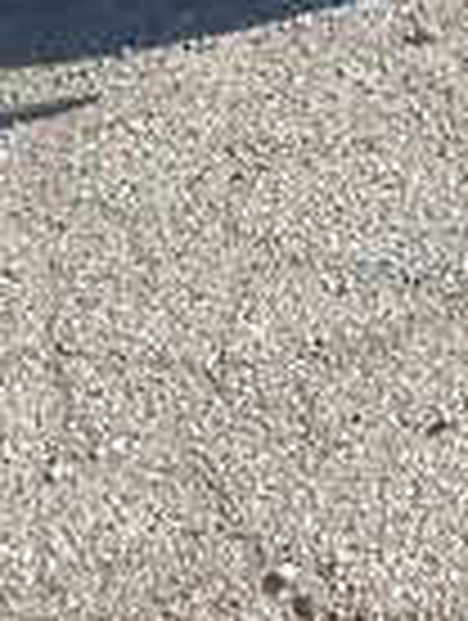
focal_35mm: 138
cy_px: -587
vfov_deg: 12.7
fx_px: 2480
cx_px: 621
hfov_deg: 10.5
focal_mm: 4.2
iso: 32
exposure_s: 1/3125
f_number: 1.6
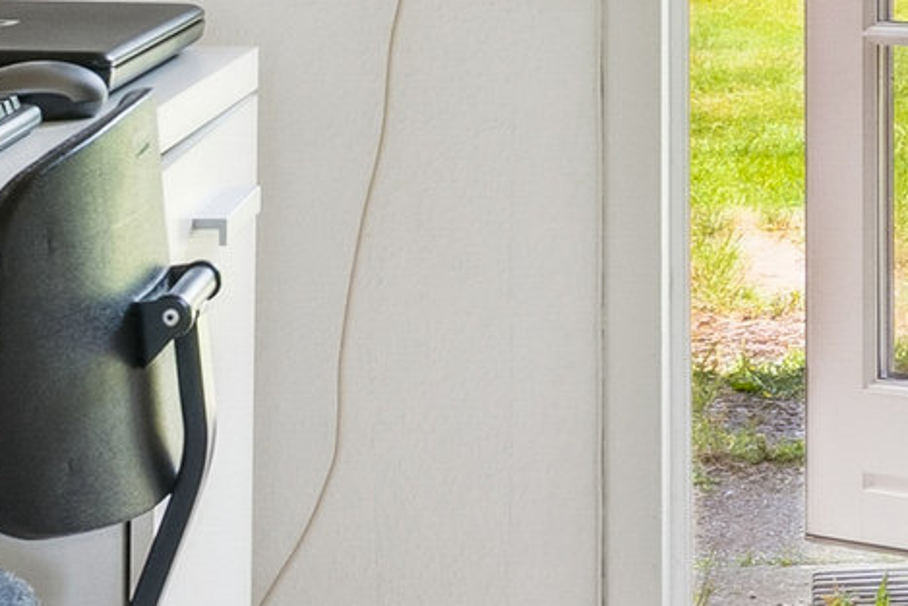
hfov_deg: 15.2
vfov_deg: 10.2
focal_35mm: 130
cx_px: 1125
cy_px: -331
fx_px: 3278
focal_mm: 20.3
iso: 800
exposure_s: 1/40
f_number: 8
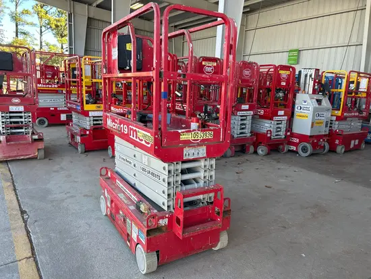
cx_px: 186
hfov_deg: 67.3
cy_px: 140
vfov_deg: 53.1
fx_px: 279
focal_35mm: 26
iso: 40
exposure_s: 1/254
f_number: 1.5
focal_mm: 5.7
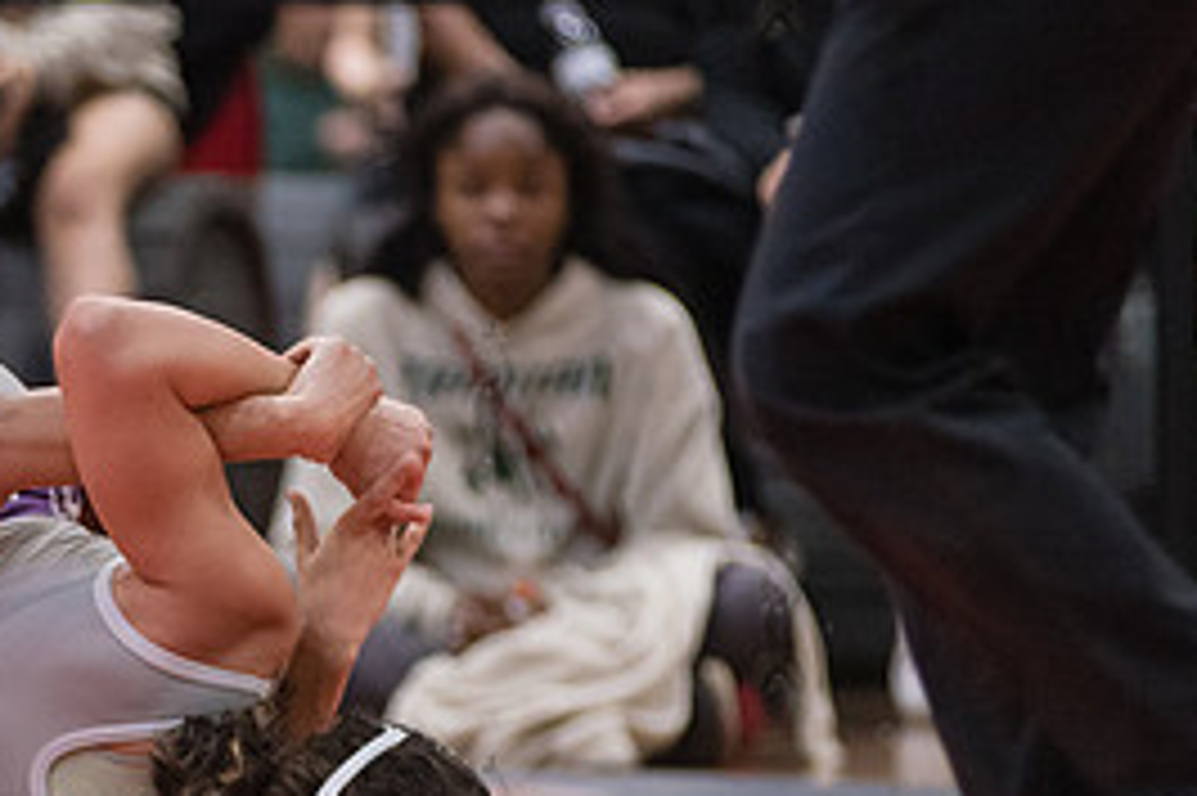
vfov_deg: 4.1
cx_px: -94
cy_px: 614
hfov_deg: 6.1
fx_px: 11231
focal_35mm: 338
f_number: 3.2
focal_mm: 155
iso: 5000
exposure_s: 1/400
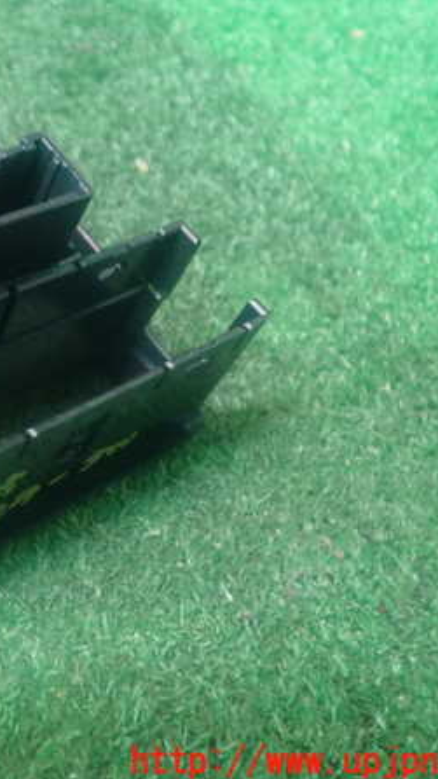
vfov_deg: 46.4
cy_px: 391
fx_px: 908
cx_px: 2
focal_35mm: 44
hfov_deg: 25.8
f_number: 2.3
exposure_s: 1/8
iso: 800
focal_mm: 5.5
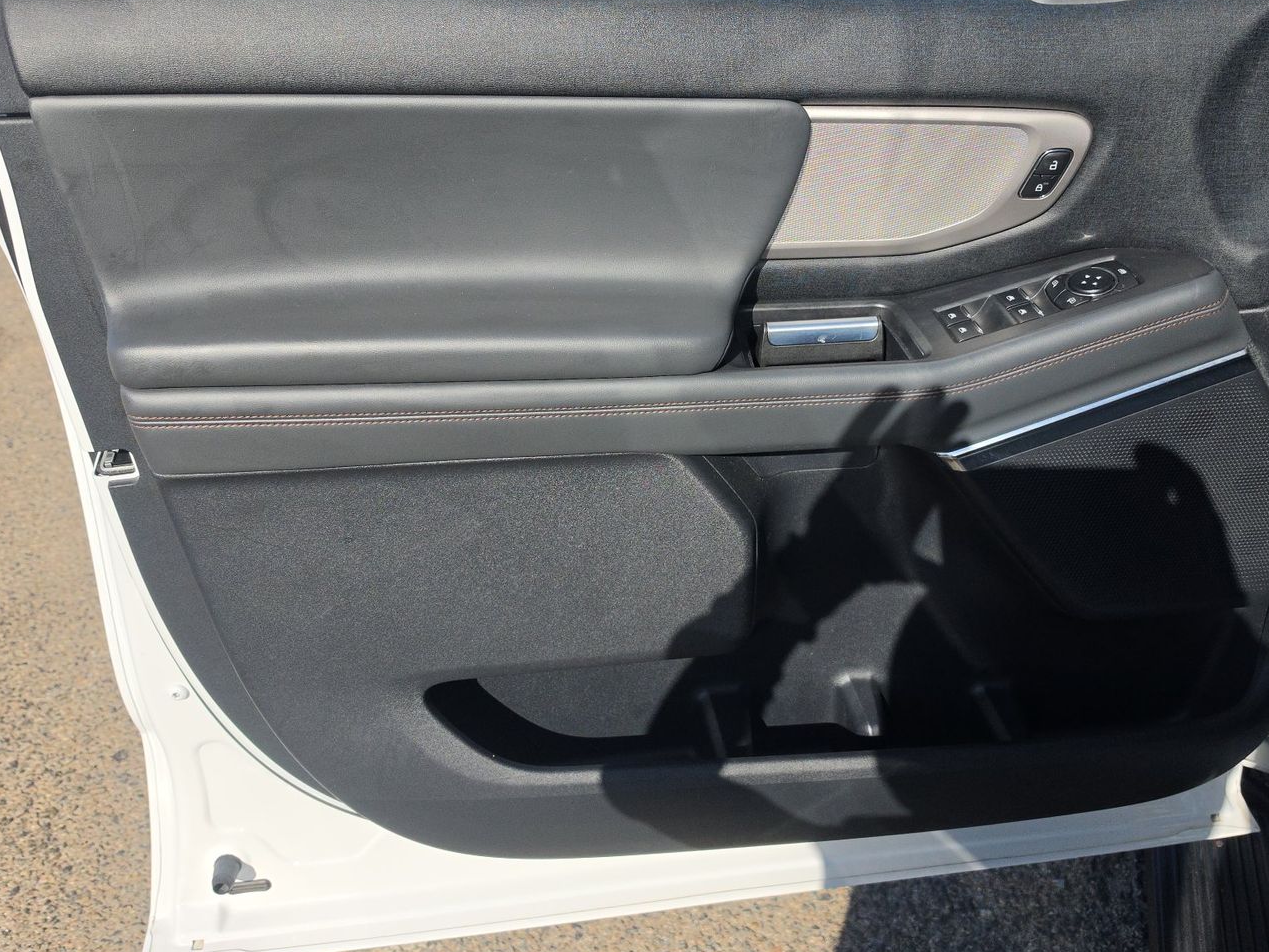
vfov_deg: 47.9
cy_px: 377
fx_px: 1063
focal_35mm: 29
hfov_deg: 61.3
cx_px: 733
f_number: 1.4
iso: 65
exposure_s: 1/7623
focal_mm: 6.5
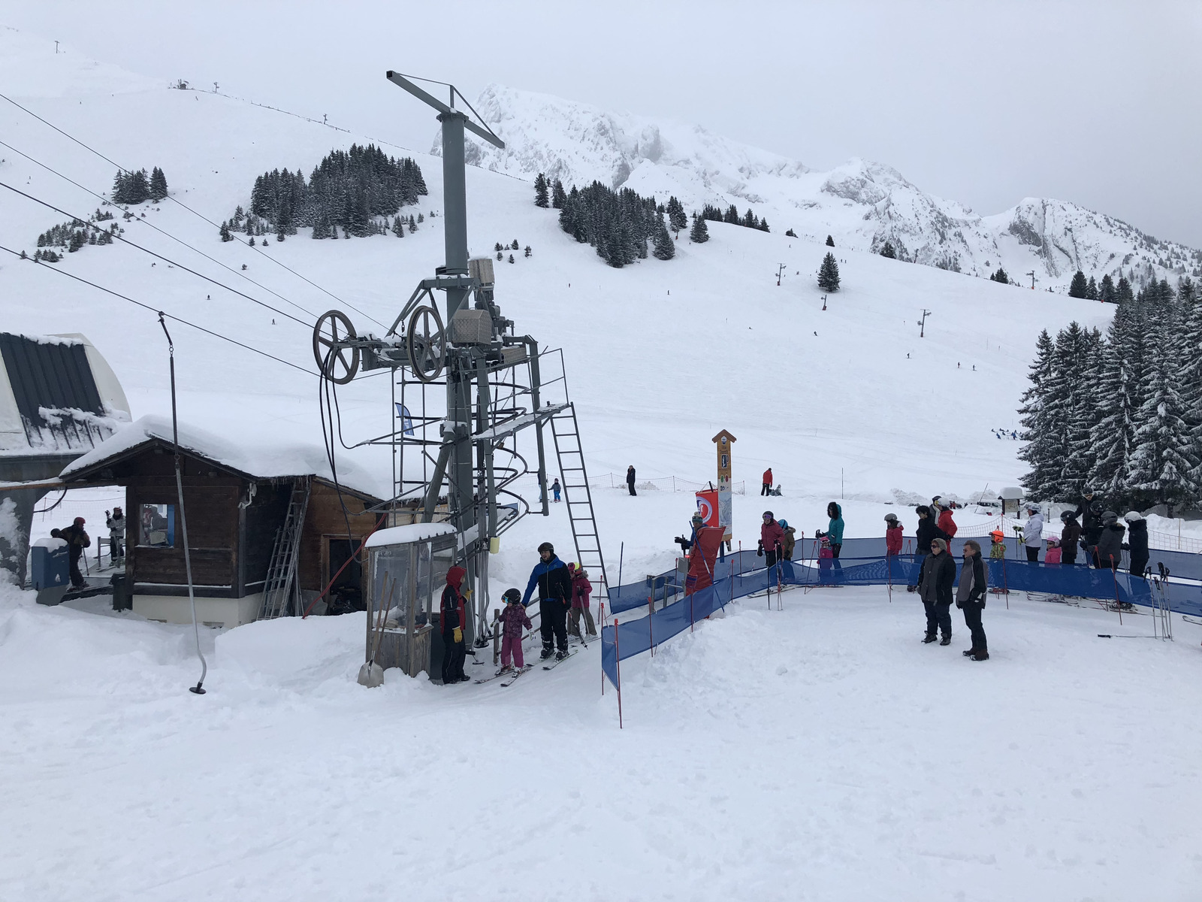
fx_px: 972
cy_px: 451
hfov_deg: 63.4
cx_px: 601
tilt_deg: +1.0
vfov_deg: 49.7
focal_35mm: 28
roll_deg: +1.2
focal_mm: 4
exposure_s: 1/363
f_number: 1.8
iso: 20
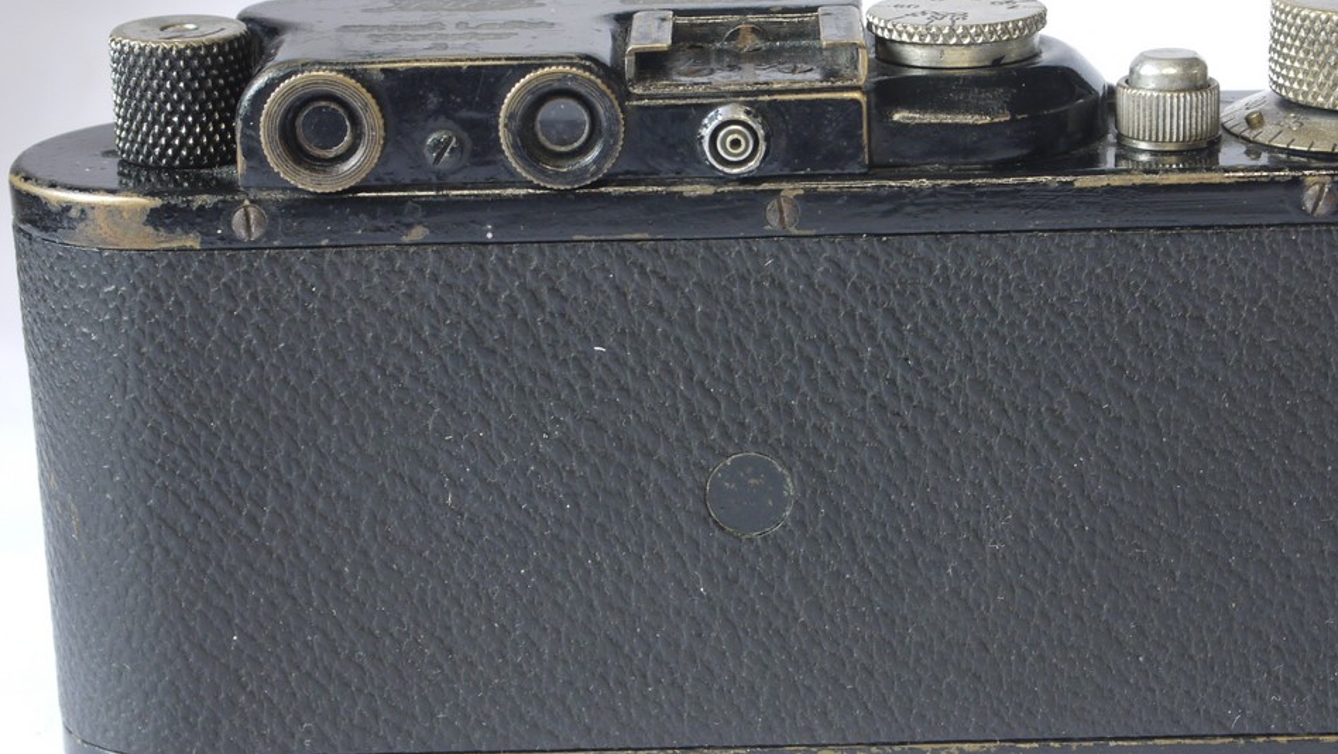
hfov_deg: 20.9
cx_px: 813
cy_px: 349
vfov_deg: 11.9
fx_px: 3620
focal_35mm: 102
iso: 400
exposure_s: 1/5
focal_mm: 37
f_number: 10
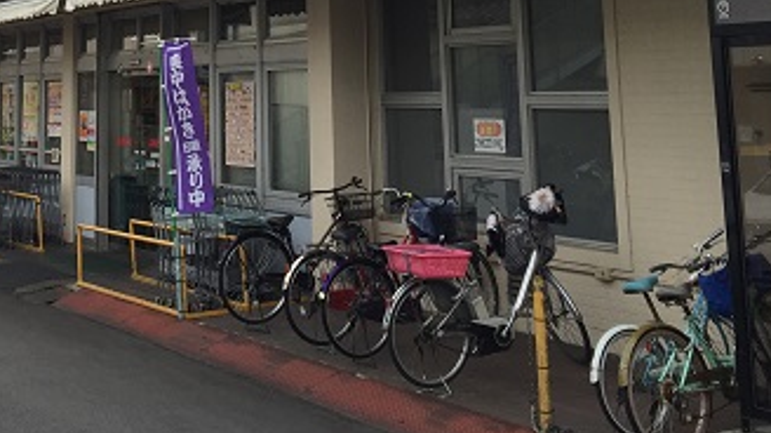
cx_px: 102
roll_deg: -1.3
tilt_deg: +10.8
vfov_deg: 18.0
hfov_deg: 32.0
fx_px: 1287
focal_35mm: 63
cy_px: -111
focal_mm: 4.15
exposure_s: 1/670
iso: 32
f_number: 2.2
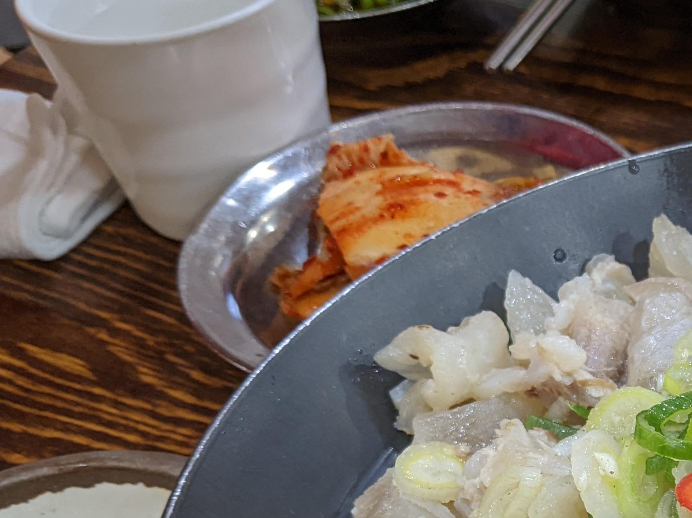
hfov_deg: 25.5
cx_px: 817
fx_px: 1379
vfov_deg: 20.2
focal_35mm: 69
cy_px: 582
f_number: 1.73
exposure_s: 1/40
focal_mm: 4.38
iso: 86
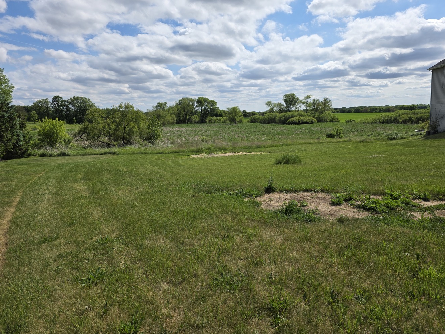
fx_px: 321
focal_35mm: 25
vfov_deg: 54.8
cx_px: 239
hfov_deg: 69.3
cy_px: 155
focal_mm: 6.3
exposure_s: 1/7944
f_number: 1.7
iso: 64
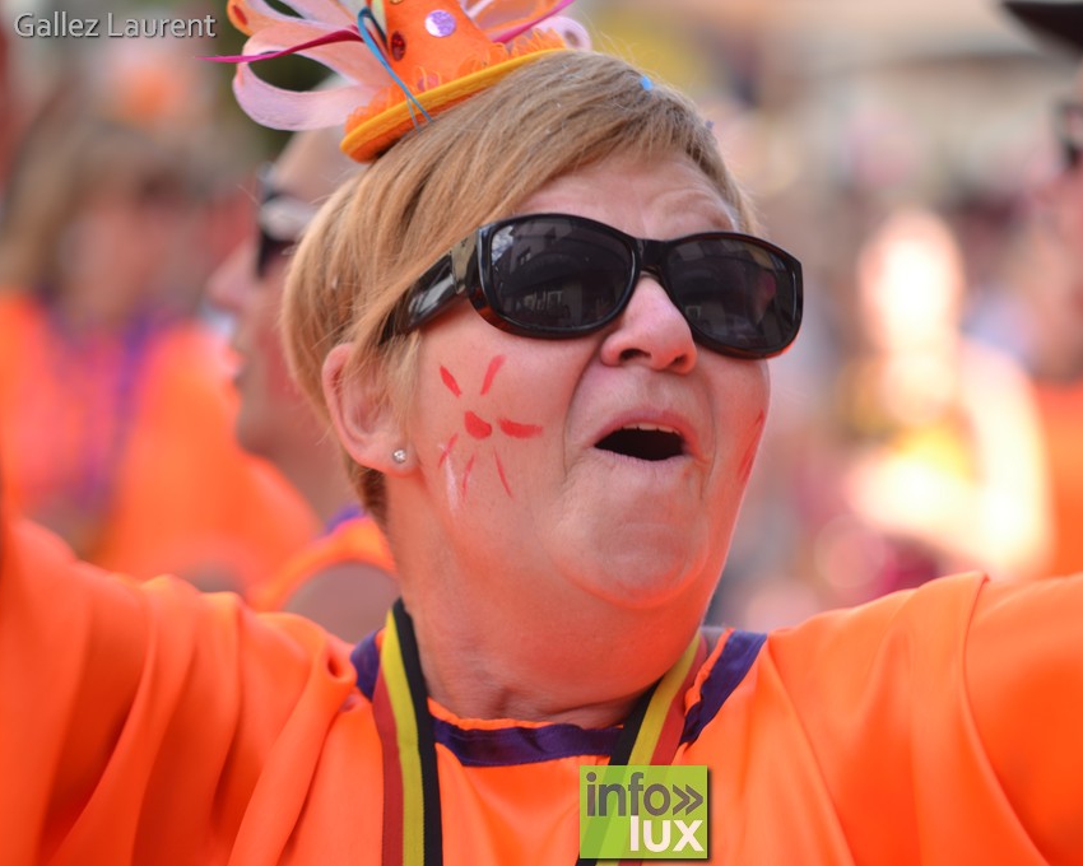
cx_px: 643
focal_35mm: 190
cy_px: 434
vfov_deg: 8.1
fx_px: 6090
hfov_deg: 10.2
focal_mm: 112
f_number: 2.8
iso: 100
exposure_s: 1/200
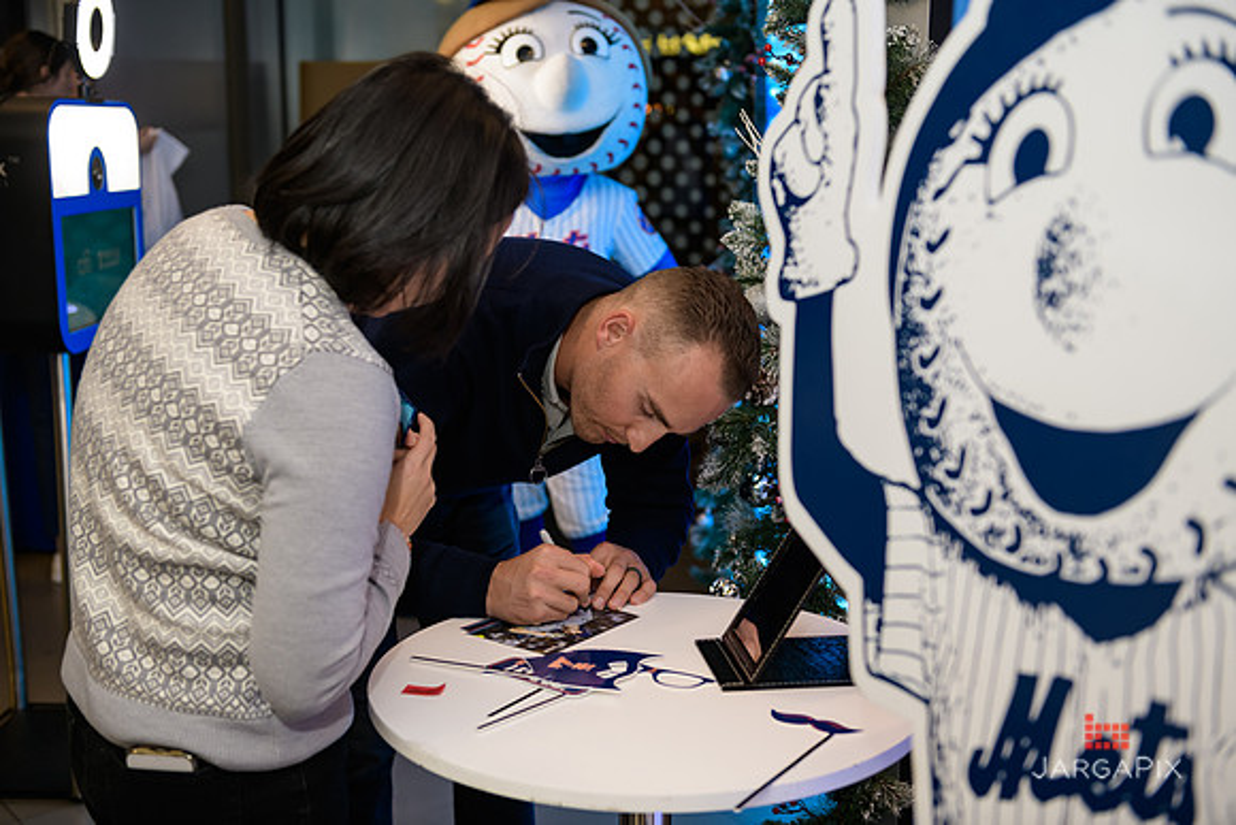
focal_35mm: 44
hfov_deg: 44.5
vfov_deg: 30.5
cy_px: 412
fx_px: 1511
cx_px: 618
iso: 400
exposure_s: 1/125
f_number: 3.2
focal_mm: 44
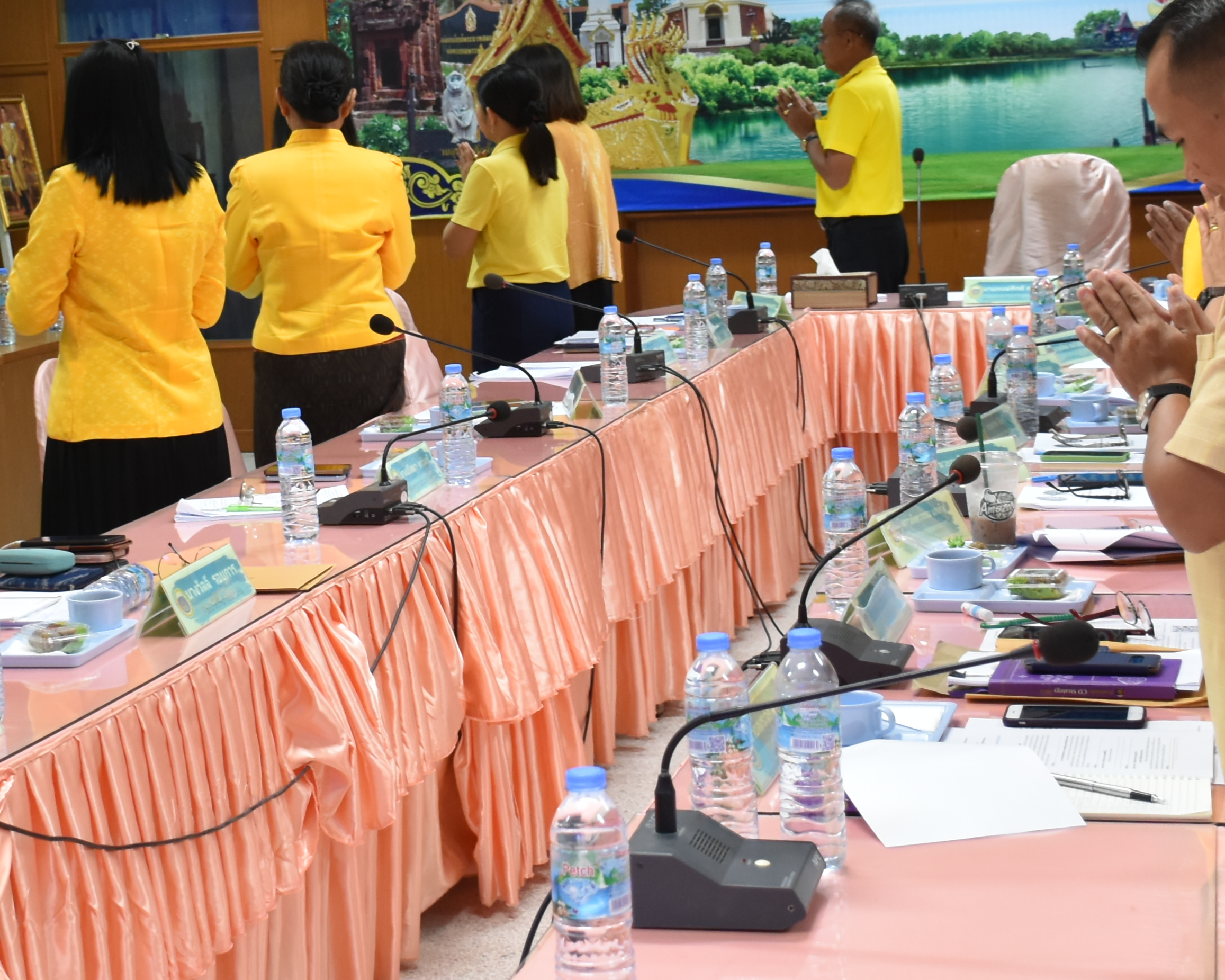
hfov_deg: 26.0
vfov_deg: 20.7
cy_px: 170
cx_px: 481
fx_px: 2647
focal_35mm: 73
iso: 800
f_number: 4
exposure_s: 1/60
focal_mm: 20
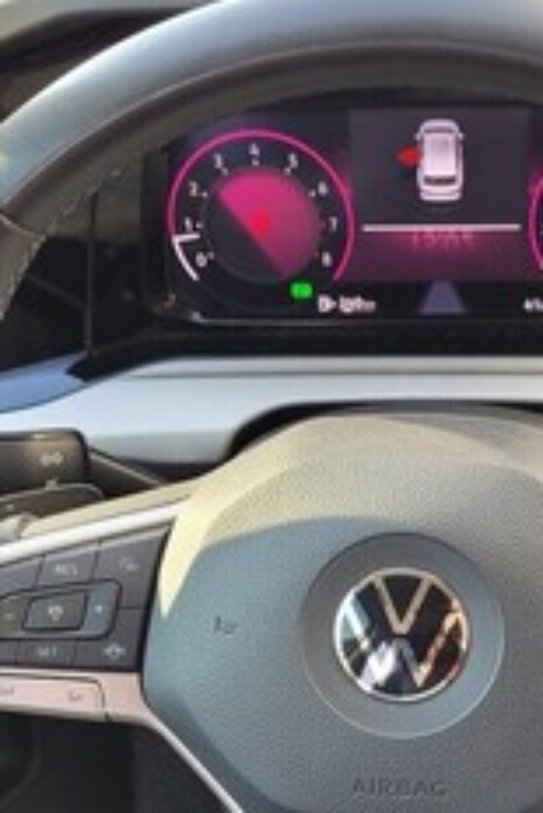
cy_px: 583
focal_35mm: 64
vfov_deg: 31.0
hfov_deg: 21.0
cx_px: 448
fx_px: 1446
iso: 50
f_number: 1.8
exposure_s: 1/100
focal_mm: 5.4
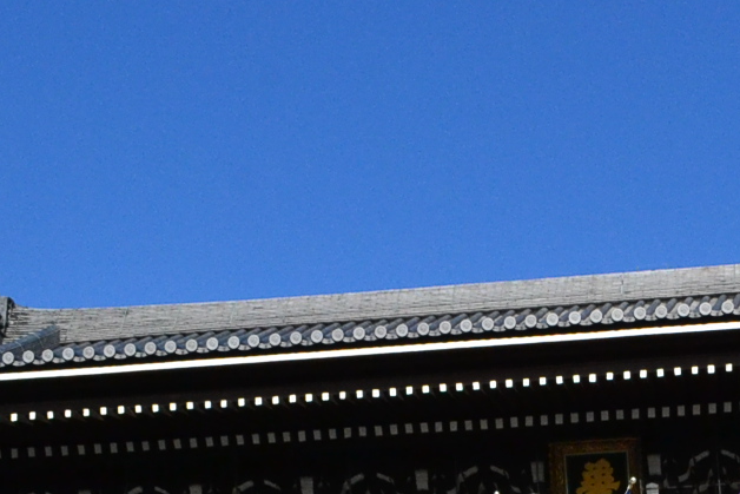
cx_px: 716
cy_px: 806
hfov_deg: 18.2
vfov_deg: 11.8
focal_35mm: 110
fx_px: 2261
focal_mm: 20
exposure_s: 1/1000
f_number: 13
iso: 1600
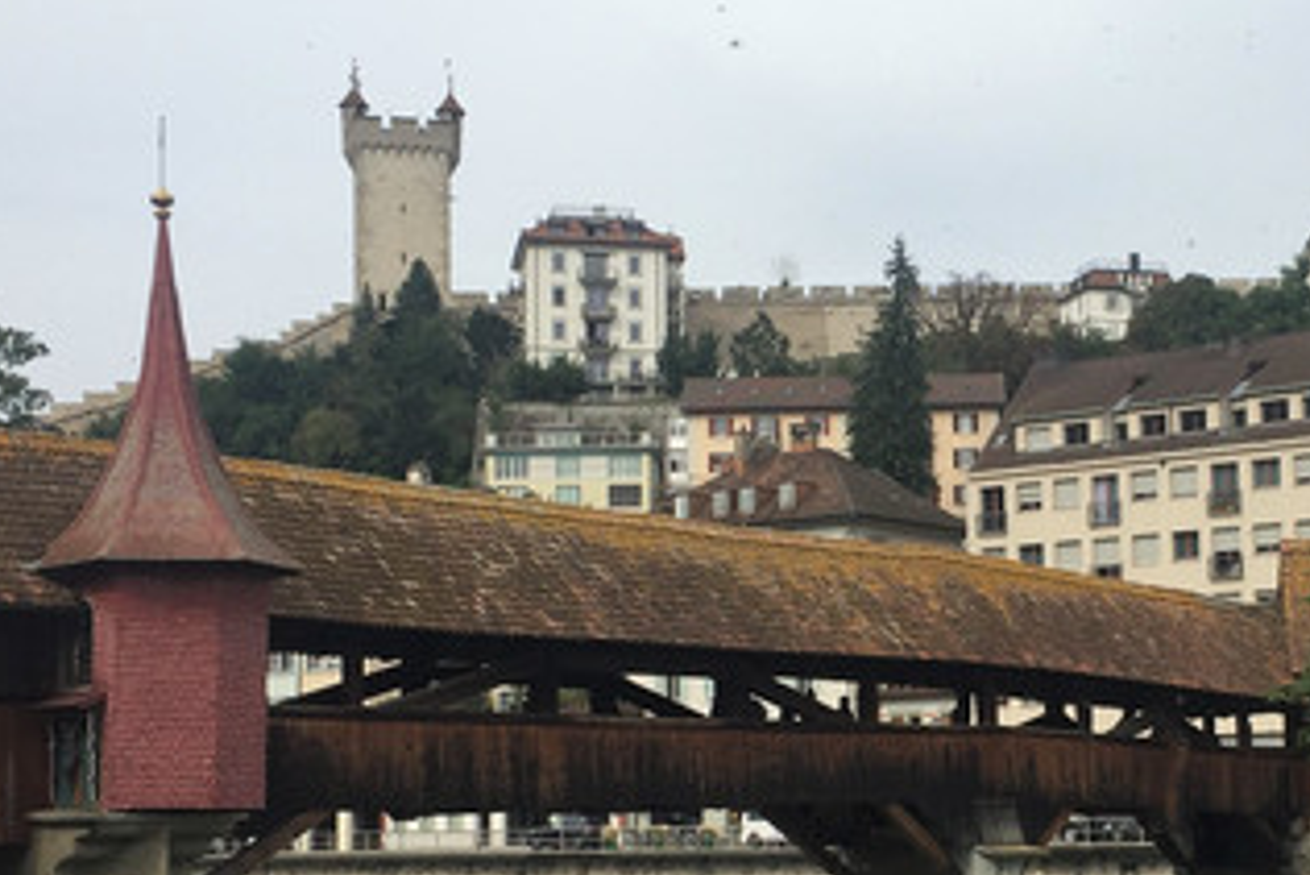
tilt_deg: +4.4
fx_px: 2221
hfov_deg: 32.4
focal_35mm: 61
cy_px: 684
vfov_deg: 22.0
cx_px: 937
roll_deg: -0.1
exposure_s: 1/1647
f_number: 2.2
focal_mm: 4.15
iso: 32
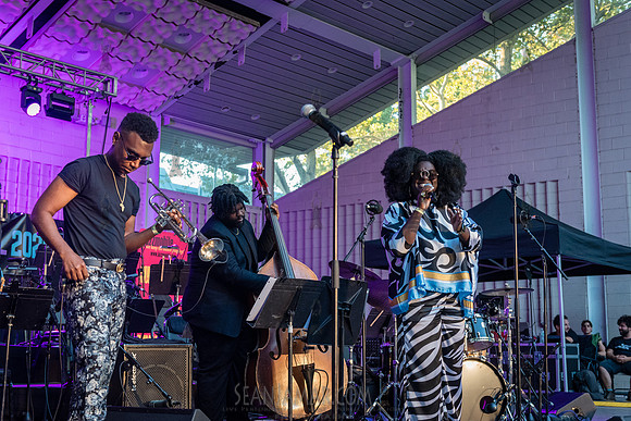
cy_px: 210
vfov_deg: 27.2
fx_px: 872
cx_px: 316
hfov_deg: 39.8
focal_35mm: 50
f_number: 3.5
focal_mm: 48
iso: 4000
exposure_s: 1/320
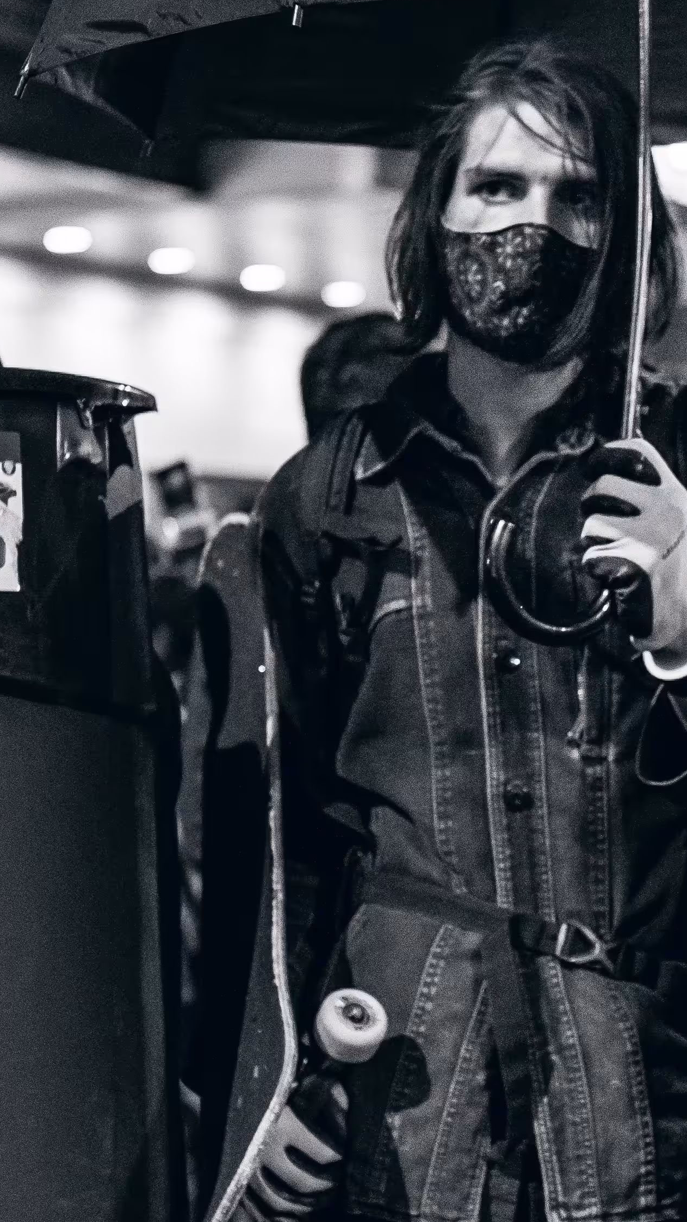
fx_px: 3173
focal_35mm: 98
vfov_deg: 21.8
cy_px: 715
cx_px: 583
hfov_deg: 12.3
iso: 2500
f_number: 2
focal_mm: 35
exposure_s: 1/80
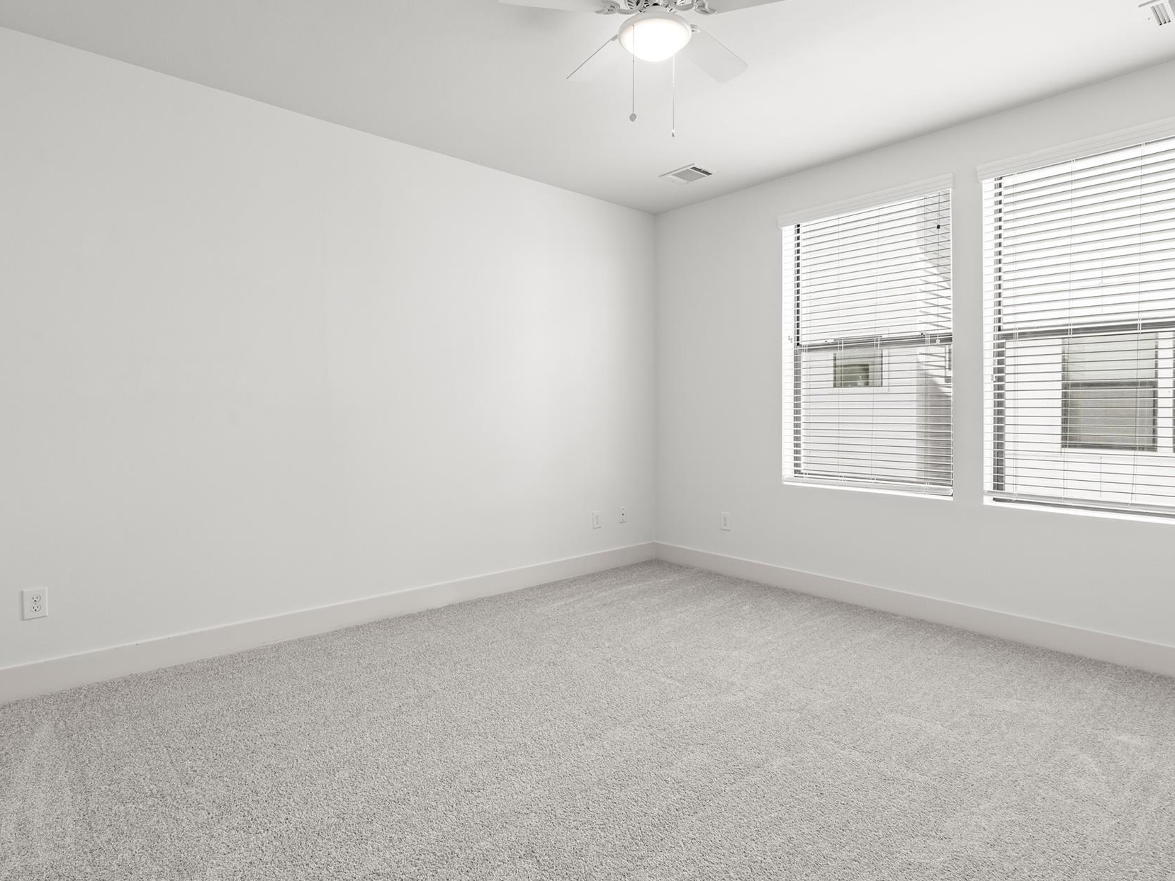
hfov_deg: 84.6
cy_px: 405
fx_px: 645
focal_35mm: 19
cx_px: 565
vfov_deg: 68.6
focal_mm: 16
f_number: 9
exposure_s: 1/1.25
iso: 200
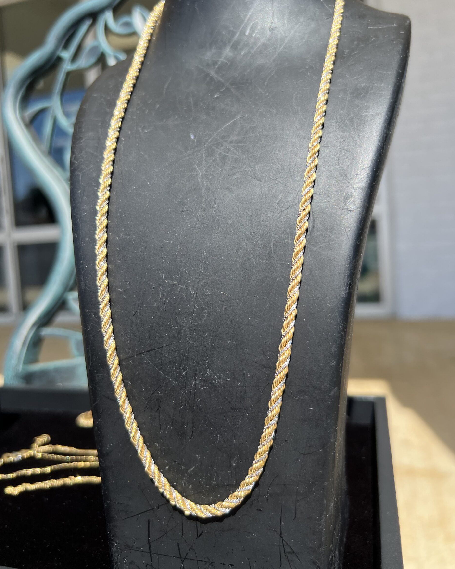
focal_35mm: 28
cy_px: 259
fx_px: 471
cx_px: 230
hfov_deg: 51.5
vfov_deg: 62.1
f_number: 1.5
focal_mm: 5.7
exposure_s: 1/1972
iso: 50
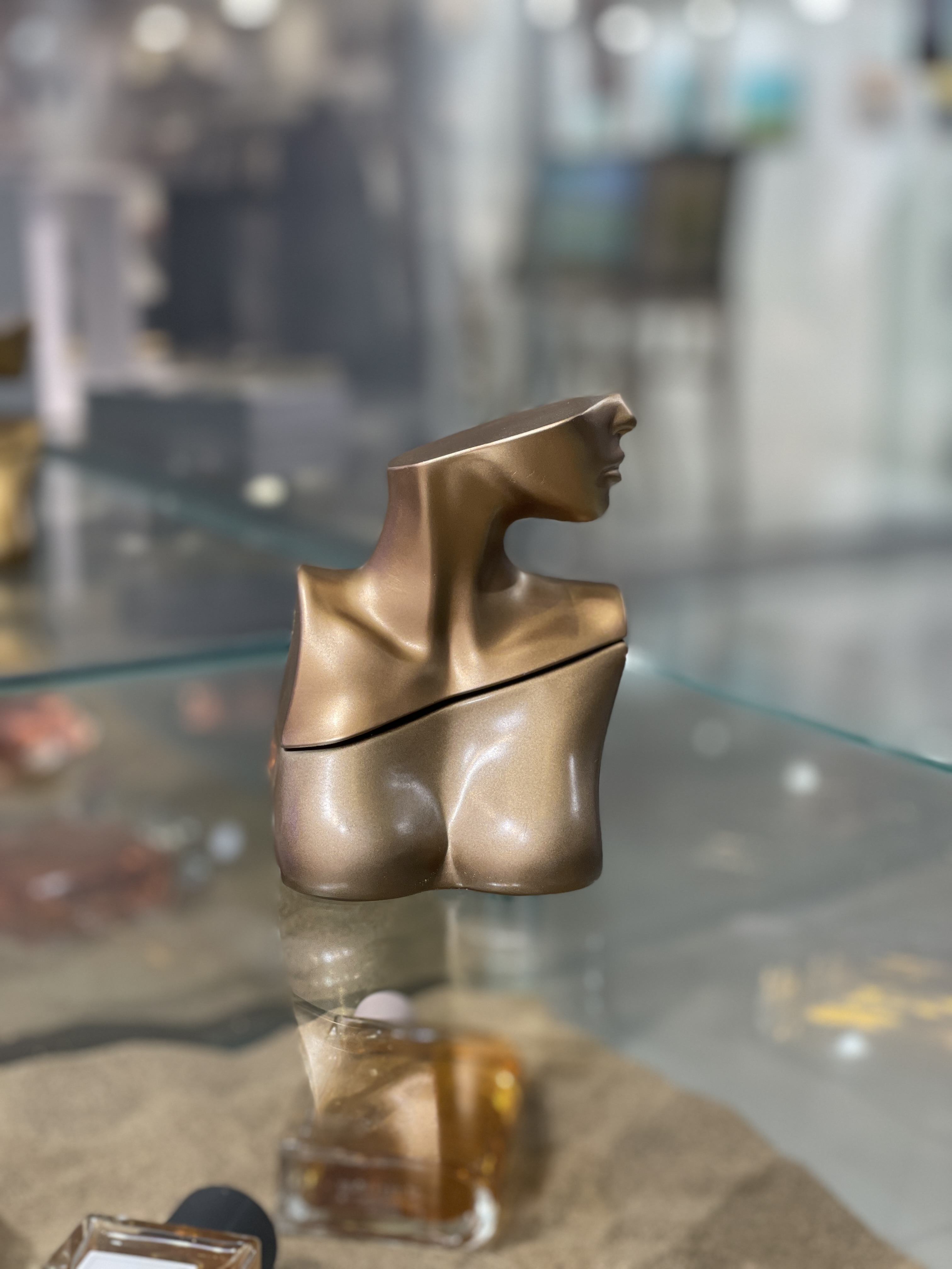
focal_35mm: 52
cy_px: 634
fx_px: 1907
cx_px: 476
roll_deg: +0.8
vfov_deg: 36.8
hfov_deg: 28.0
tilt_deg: -11.3
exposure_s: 1/100
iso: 125
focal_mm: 6
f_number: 2
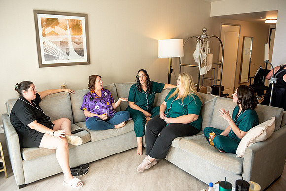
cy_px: 96
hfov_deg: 67.4
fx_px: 215
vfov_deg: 48.0
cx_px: 143
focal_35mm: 27
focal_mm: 27
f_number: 3.2
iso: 800
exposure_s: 1/200
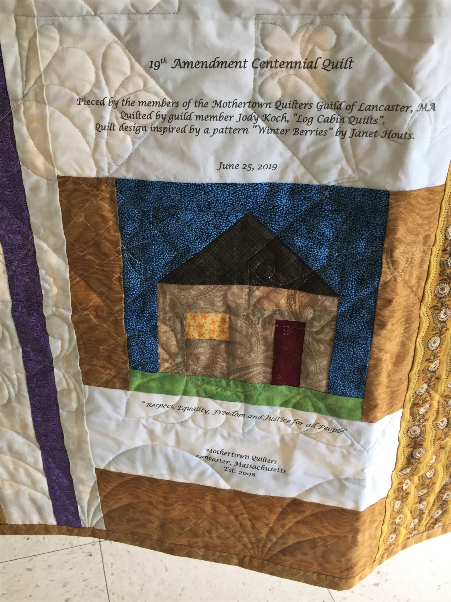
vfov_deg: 61.7
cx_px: 226
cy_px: 301
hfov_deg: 48.2
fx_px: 504
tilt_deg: -26.0
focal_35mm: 29
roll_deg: +2.1
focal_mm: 4.15
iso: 80
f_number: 2.2
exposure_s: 1/30
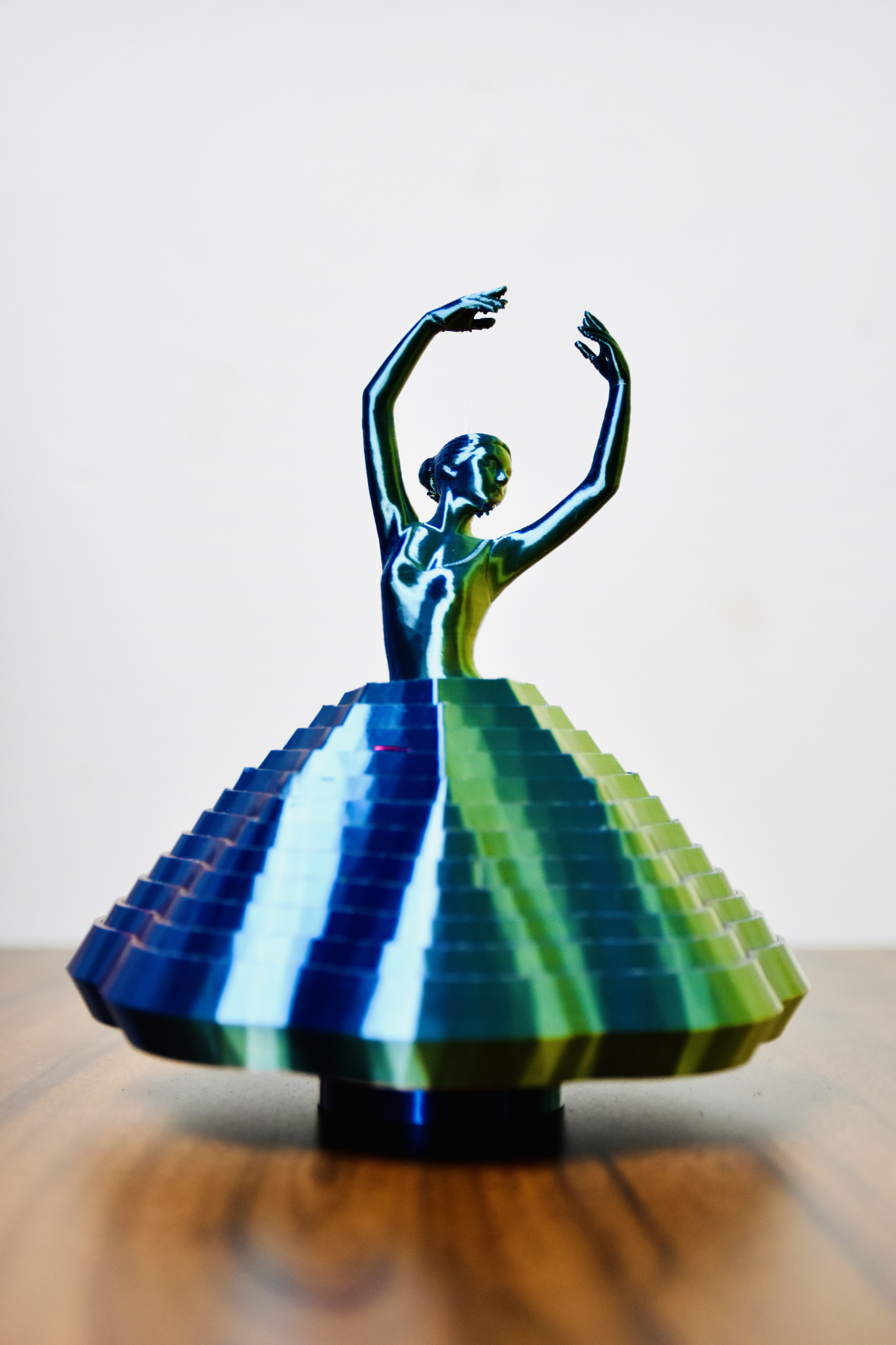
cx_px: 448
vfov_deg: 38.9
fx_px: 1904
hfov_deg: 26.5
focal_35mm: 51
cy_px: 672
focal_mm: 34
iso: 800
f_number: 4.5
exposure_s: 1/125
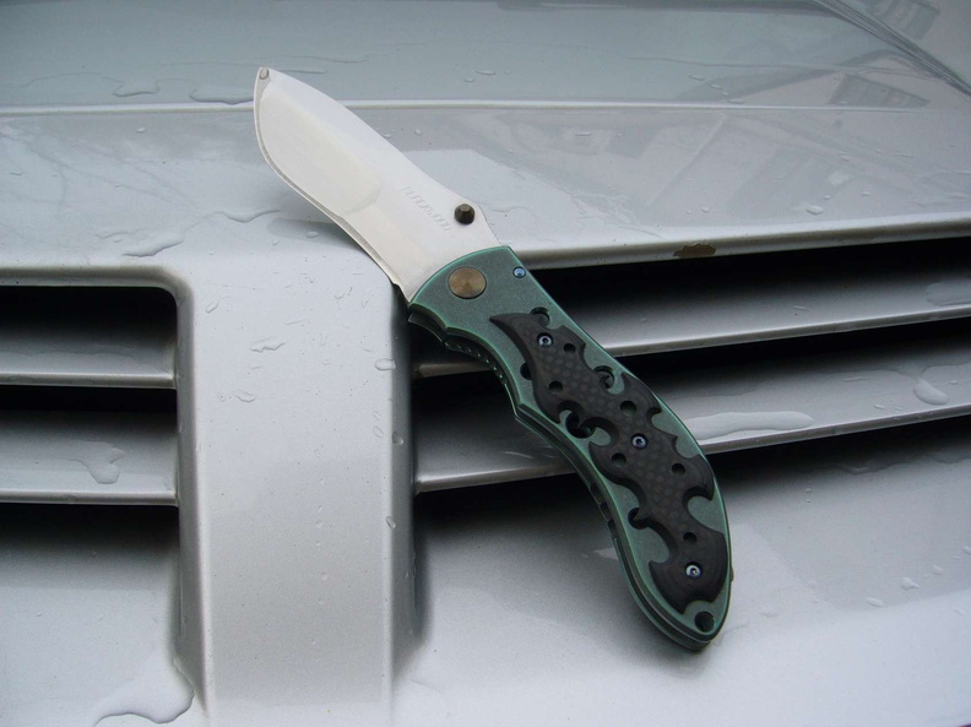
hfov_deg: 52.7
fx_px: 981
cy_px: 364
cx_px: 486
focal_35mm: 35
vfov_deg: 40.7
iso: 80
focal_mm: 5.8
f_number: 5.6
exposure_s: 1/100
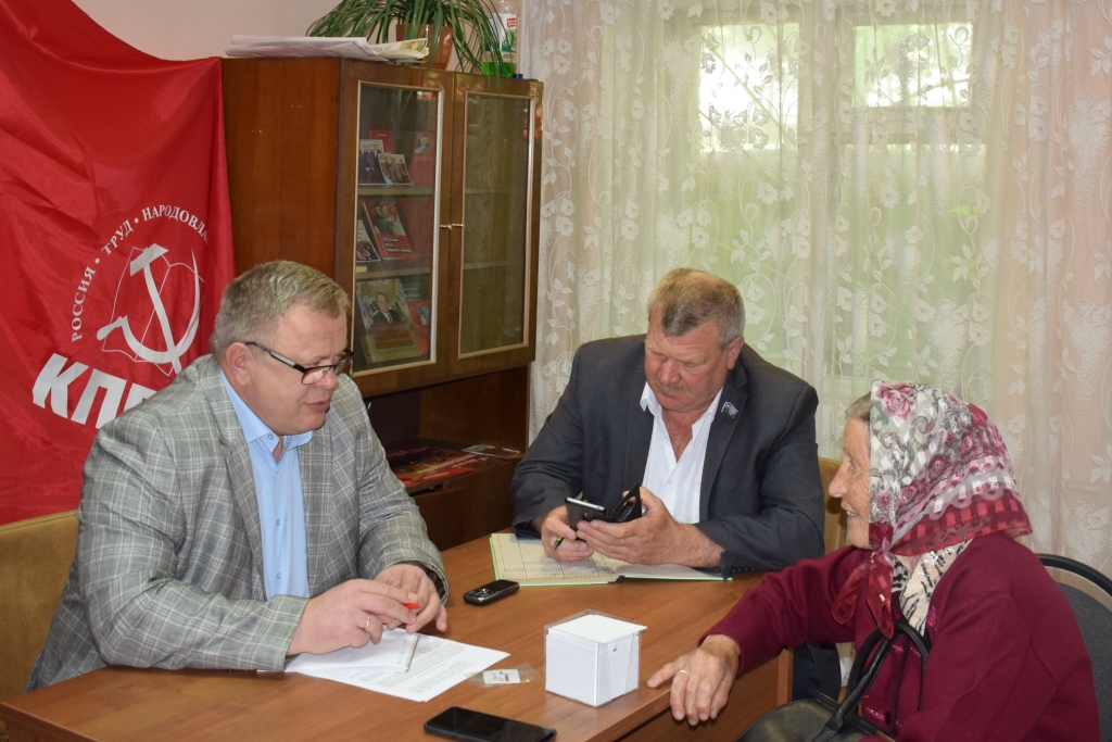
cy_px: 371
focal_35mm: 30
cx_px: 556
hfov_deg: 61.9
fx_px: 927
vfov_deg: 43.6
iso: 800
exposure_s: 1/80
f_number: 4.5
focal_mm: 20
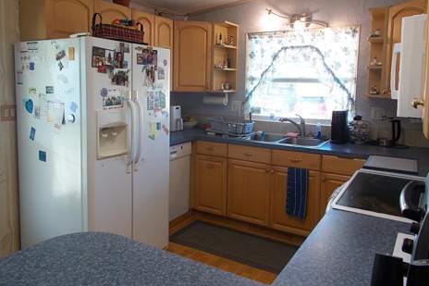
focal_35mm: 28
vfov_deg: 46.2
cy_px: 120
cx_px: 214
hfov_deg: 65.5
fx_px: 334
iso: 100
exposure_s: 1/25
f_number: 3.2
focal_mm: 4.6
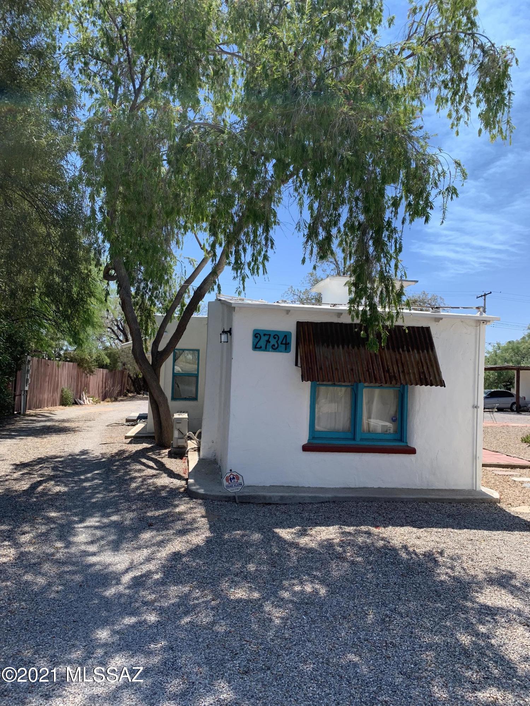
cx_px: 265
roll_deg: -2.6
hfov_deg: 53.1
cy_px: 353
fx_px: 531
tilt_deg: +2.1
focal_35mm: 26
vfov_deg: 67.3
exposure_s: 1/1490
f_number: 1.8
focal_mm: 4.25
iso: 25
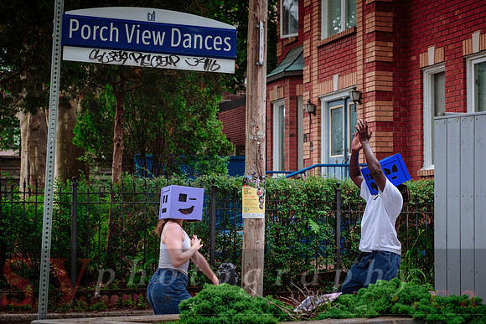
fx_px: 878
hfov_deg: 30.9
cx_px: 236
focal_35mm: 65
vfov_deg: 20.9
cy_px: 162
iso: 500
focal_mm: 41.4
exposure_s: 1/200
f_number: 2.8
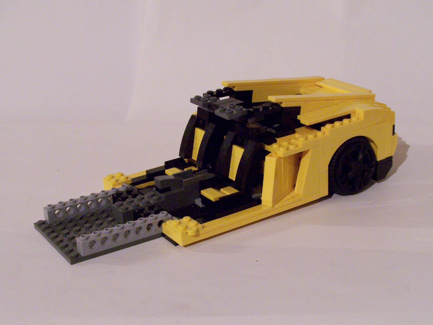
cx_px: 216
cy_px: 162
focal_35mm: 59
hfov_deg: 32.7
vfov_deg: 24.8
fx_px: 738
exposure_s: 1/8
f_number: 4.5
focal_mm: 9.8
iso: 400
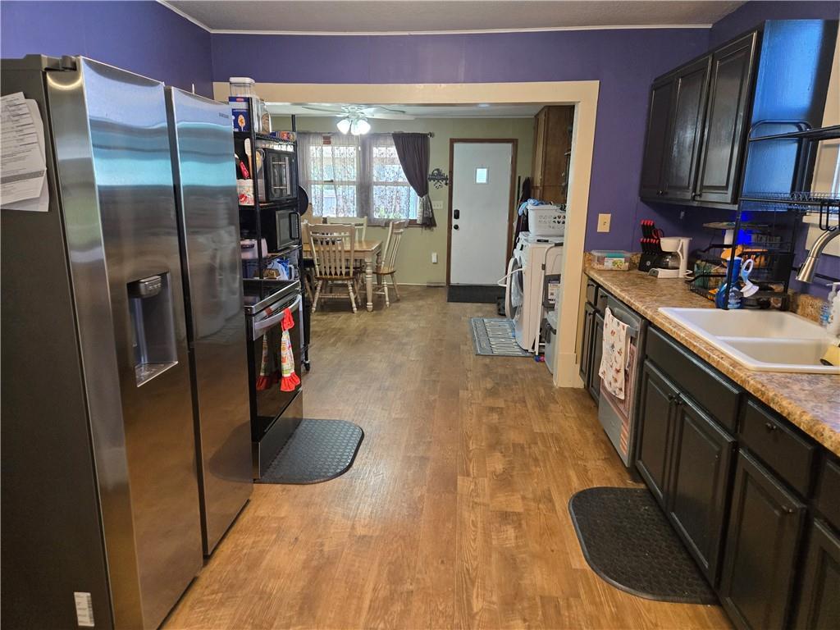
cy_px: 315
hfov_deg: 73.9
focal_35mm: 23
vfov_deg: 58.9
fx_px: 558
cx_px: 420
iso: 640
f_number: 1.8
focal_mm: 5.4
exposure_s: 1/120
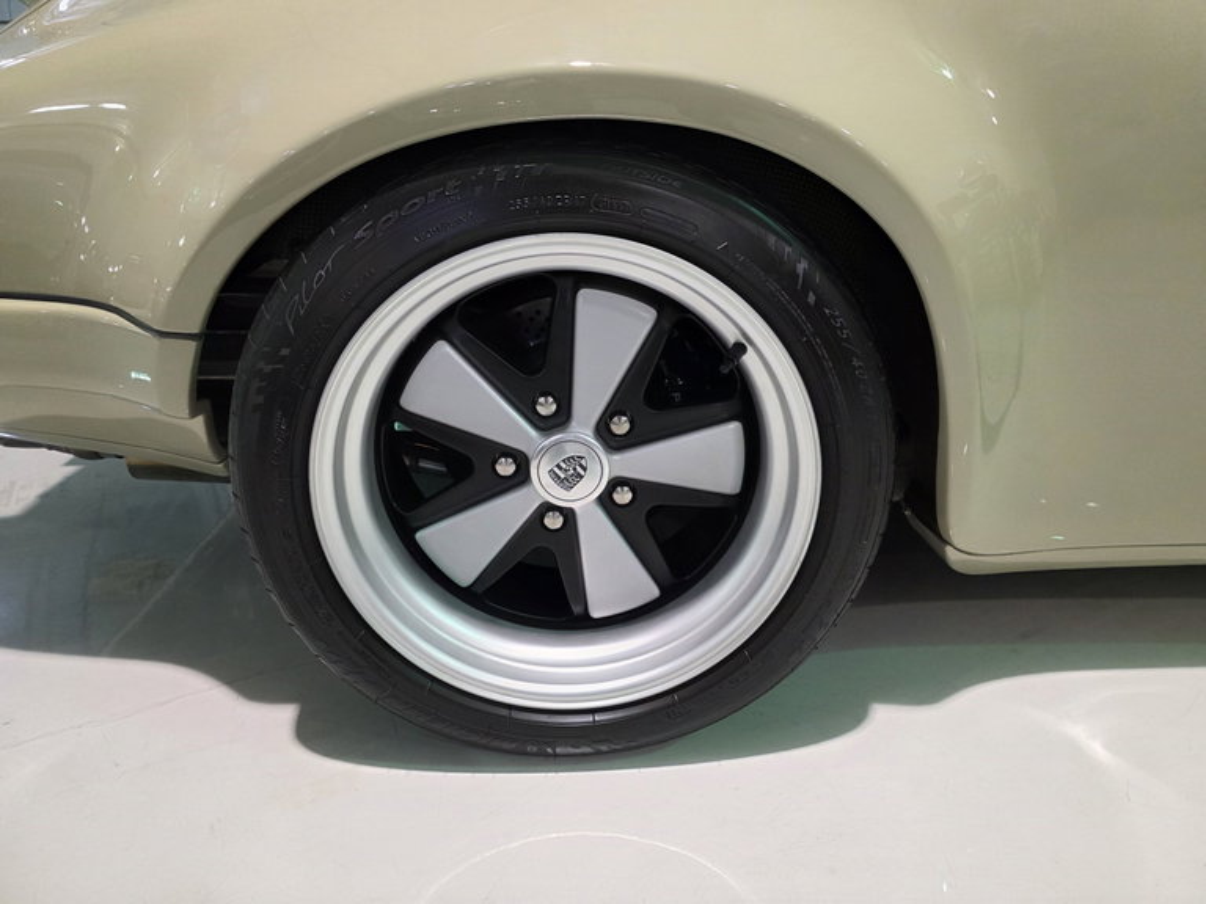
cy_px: 452
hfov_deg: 73.9
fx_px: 801
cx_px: 603
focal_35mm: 23
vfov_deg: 58.9
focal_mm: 6.3
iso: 640
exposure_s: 1/120
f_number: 1.7
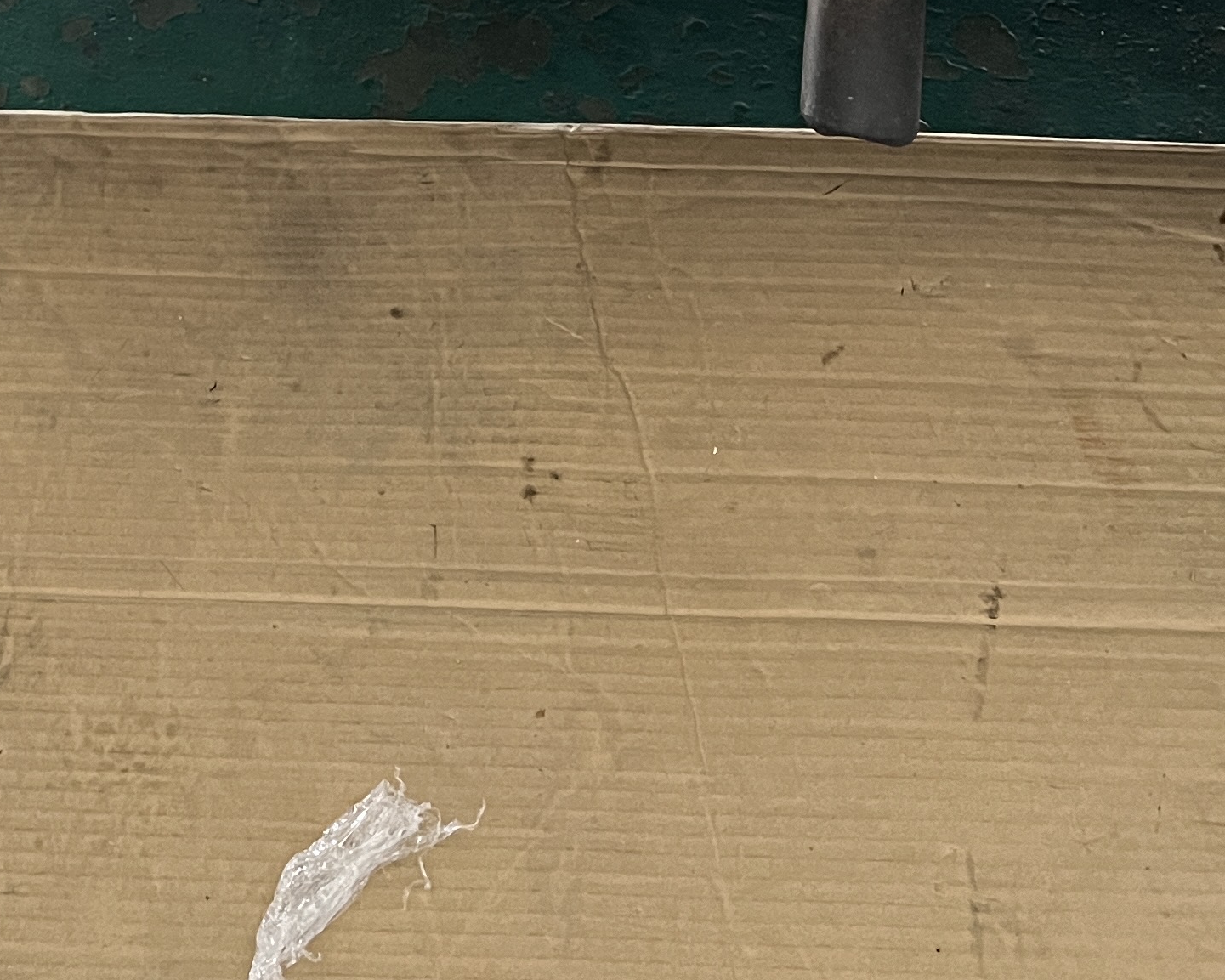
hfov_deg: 26.0
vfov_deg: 20.0
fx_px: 2574
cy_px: -259
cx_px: 150
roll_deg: +2.4
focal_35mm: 71
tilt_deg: -33.6
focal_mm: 5.7
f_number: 1.5
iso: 400
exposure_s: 1/60
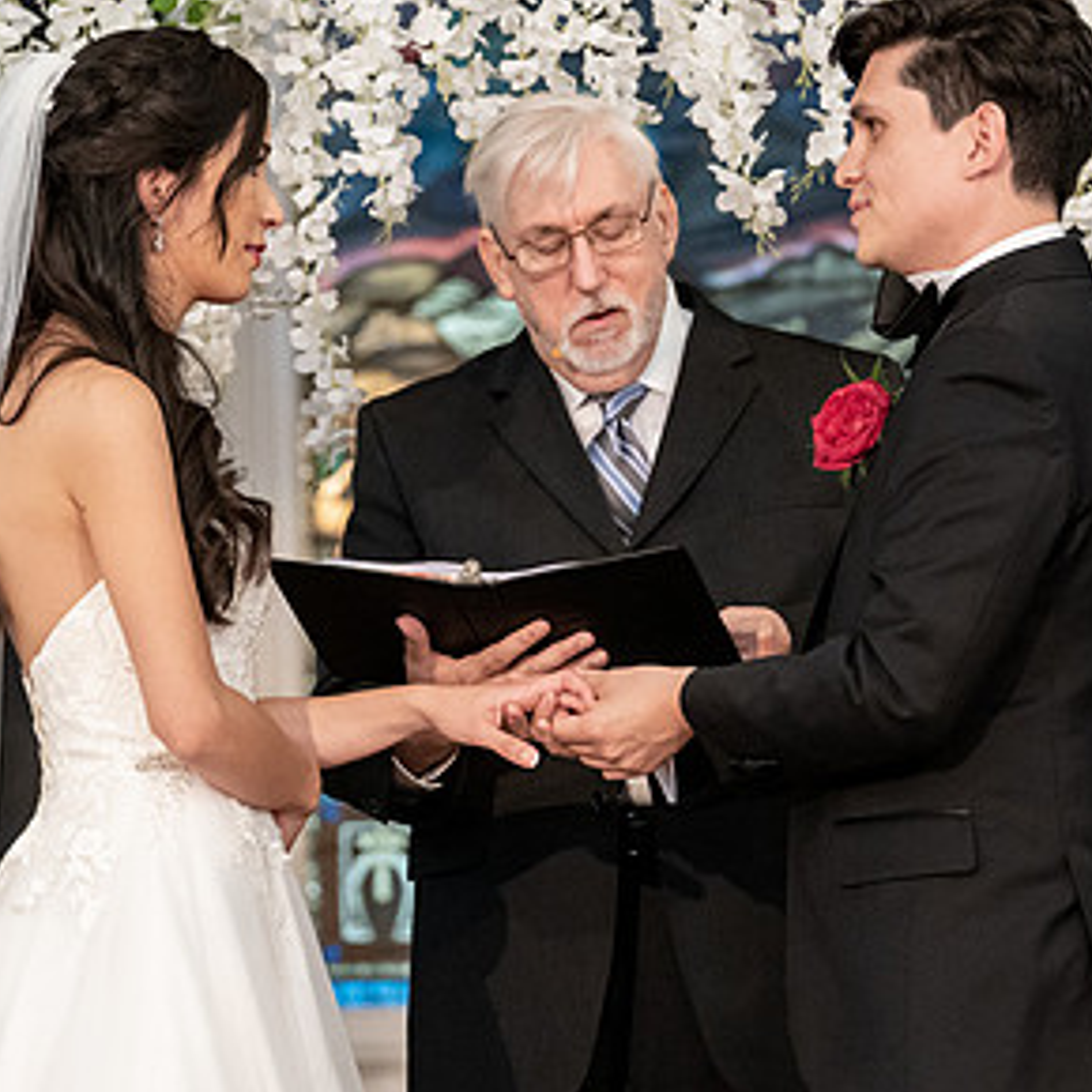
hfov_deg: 7.4
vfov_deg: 7.4
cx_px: 550
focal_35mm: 235
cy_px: 439
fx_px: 8387
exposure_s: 1/200
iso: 8000
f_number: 4
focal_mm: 138
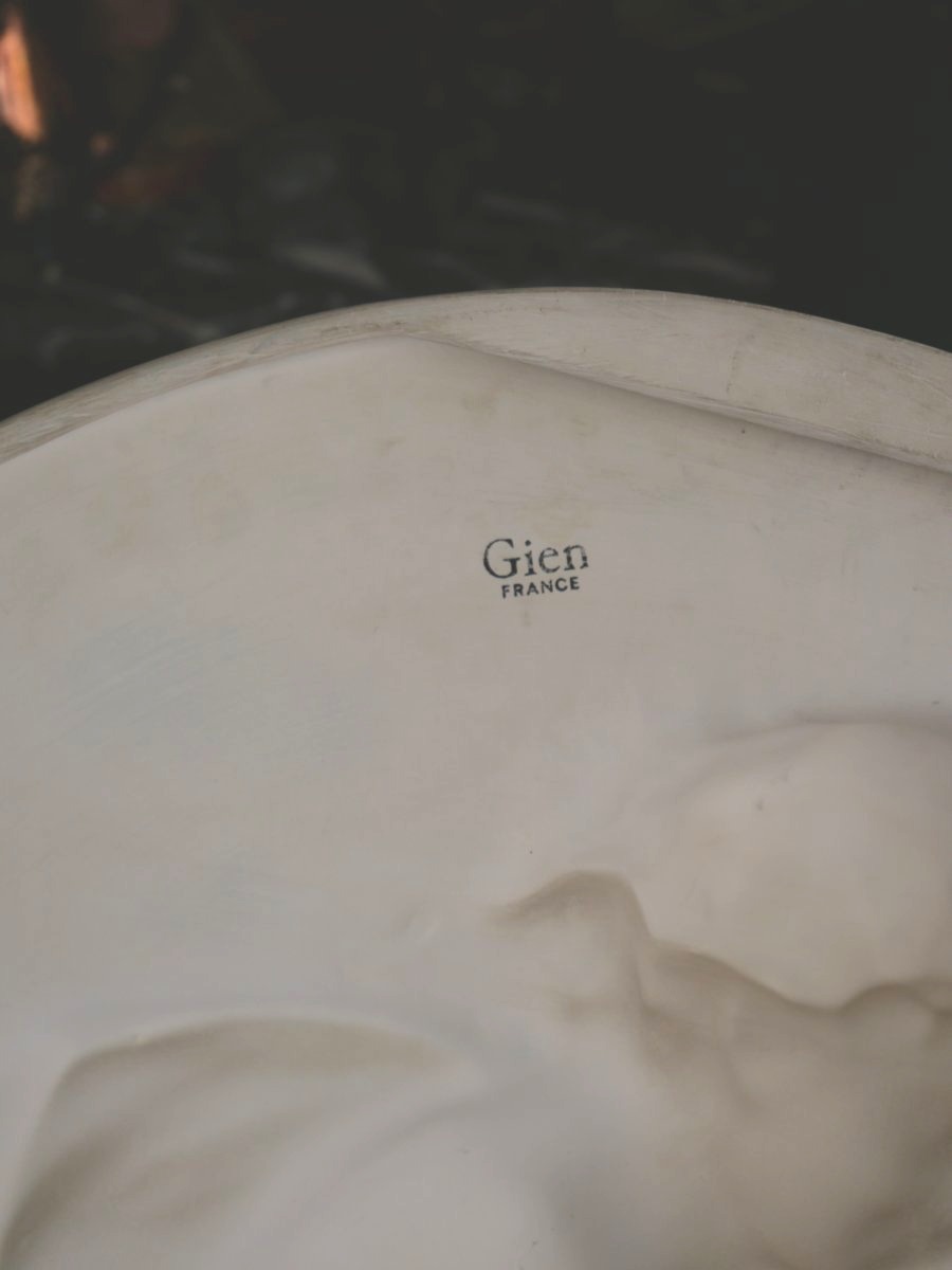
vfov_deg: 24.4
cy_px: 635
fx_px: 2934
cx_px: 476
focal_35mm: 80
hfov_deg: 18.4
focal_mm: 40
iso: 200
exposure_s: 1/200
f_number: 5.5
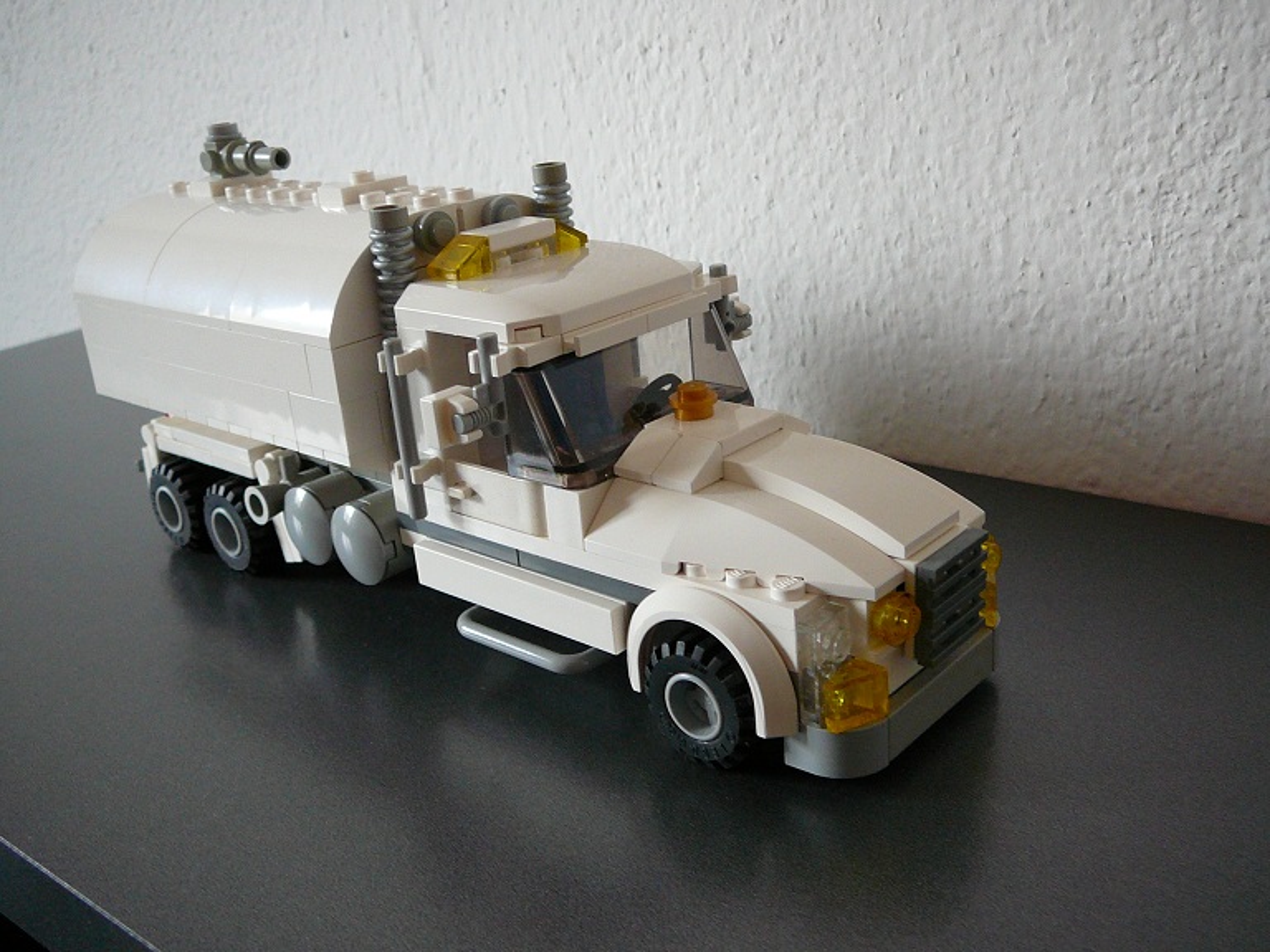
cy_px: 476
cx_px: 635
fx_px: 1284
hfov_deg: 52.6
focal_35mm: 35
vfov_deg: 40.7
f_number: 2.8
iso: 200
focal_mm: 5.2
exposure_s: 1/30
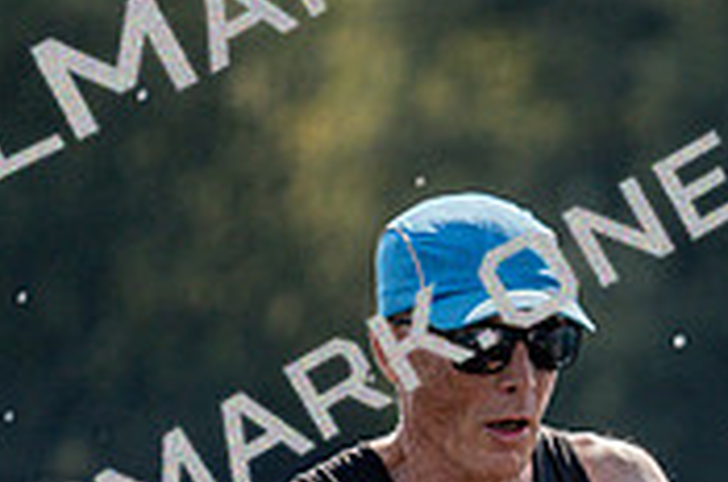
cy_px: 688
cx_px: 1190
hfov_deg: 2.1
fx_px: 19519
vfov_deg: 1.4
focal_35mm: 967
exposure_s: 1/1600
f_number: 5.6
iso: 200
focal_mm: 291
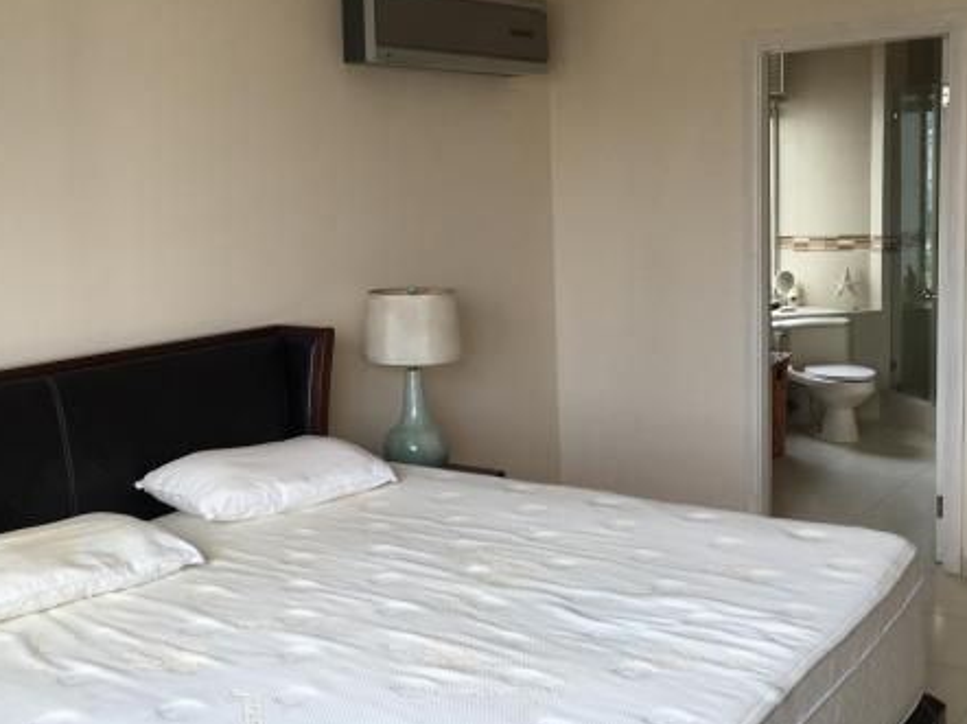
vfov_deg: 34.3
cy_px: 319
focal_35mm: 42
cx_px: 407
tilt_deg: -5.6
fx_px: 1173
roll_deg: +2.4
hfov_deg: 44.7
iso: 25
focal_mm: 4.15
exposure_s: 1/60
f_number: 2.2
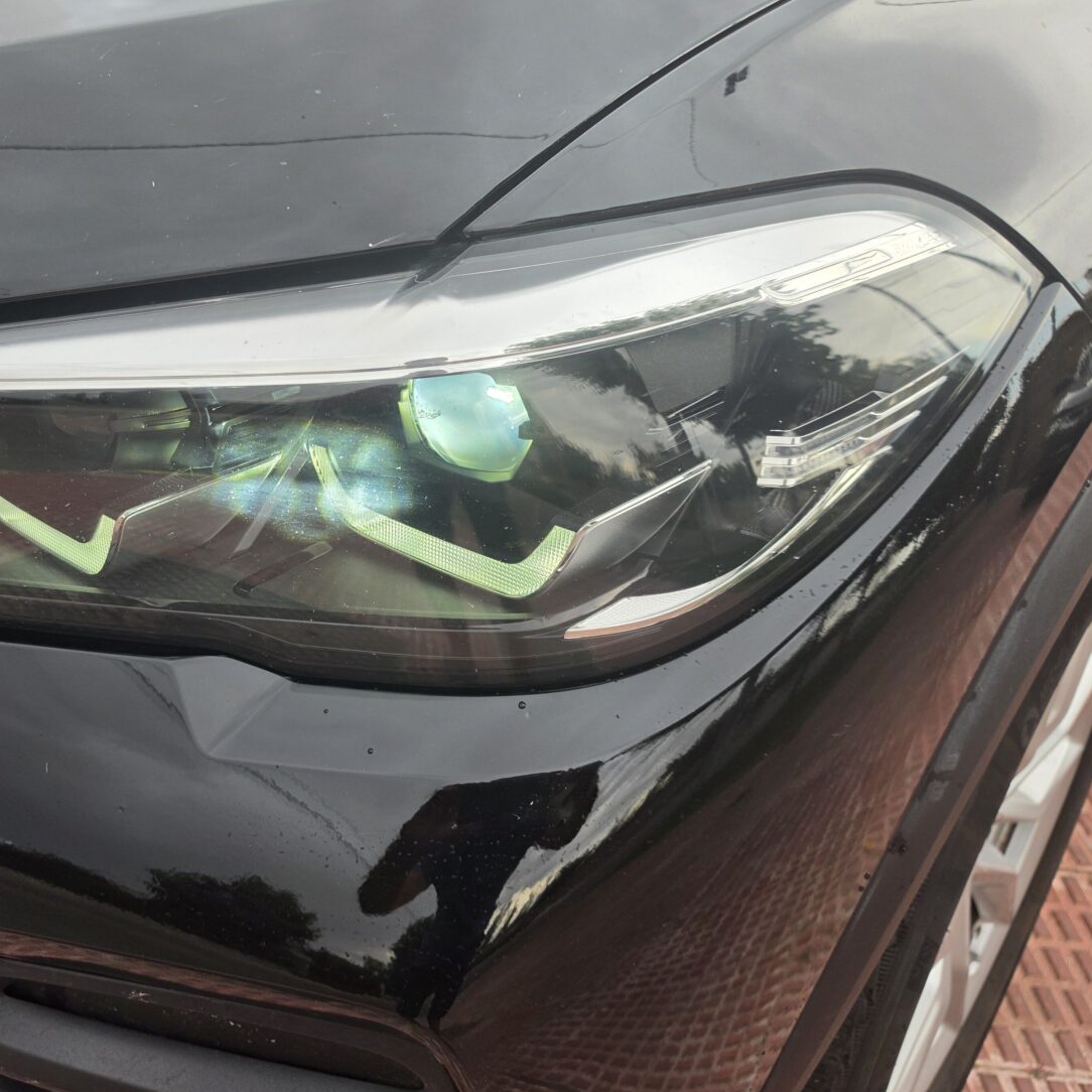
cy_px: 491
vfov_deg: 53.9
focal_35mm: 30
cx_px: 379
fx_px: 1071
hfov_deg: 53.2
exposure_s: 1/122
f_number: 1.4
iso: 10
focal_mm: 6.5
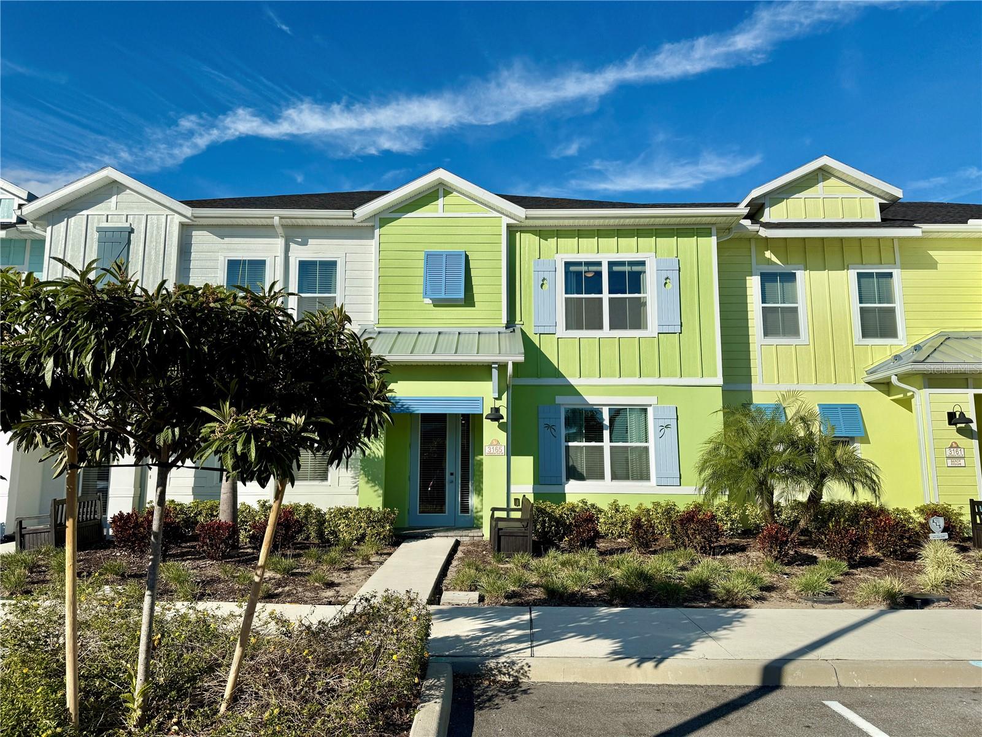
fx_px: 681
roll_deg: +0.3
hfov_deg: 71.6
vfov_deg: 56.8
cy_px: 368
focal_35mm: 24
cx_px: 491
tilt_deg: +8.9
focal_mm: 6.76
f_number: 1.78
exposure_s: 1/10309
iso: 80
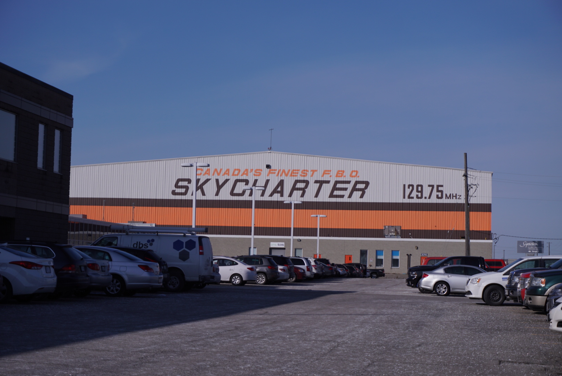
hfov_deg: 27.0
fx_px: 1172
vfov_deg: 18.2
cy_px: 188
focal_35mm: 75
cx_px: 281
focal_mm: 50
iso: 100
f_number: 5.6
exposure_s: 1/2000
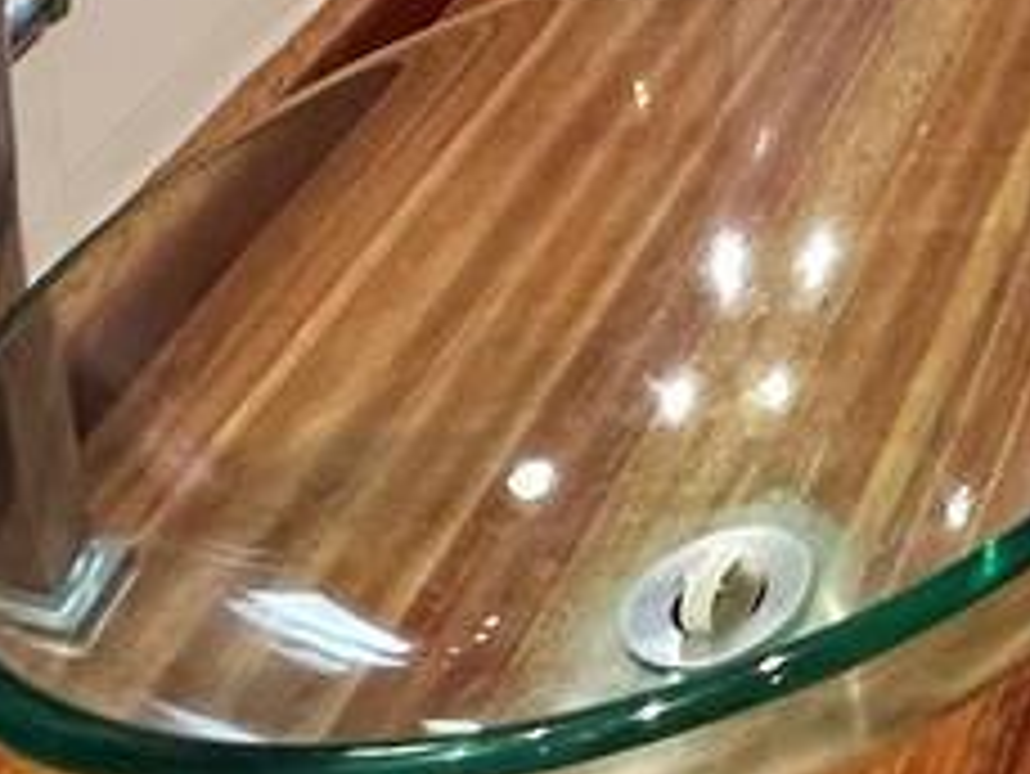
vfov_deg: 12.5
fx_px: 2620
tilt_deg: -7.4
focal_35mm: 88
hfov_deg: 17.2
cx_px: 1975
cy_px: -1170
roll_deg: -1.1
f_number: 2.2
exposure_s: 1/120
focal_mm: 2.22
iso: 200
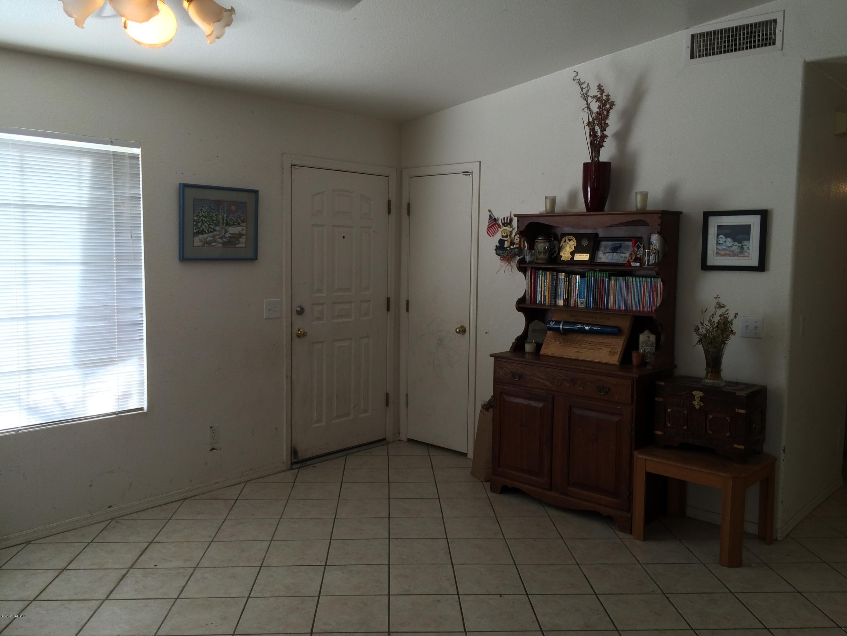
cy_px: 318
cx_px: 424
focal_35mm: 29
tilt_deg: -5.0
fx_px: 710
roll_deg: +0.5
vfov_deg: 48.2
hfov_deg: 61.7
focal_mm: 4.15
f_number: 2.2
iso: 32
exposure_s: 1/40
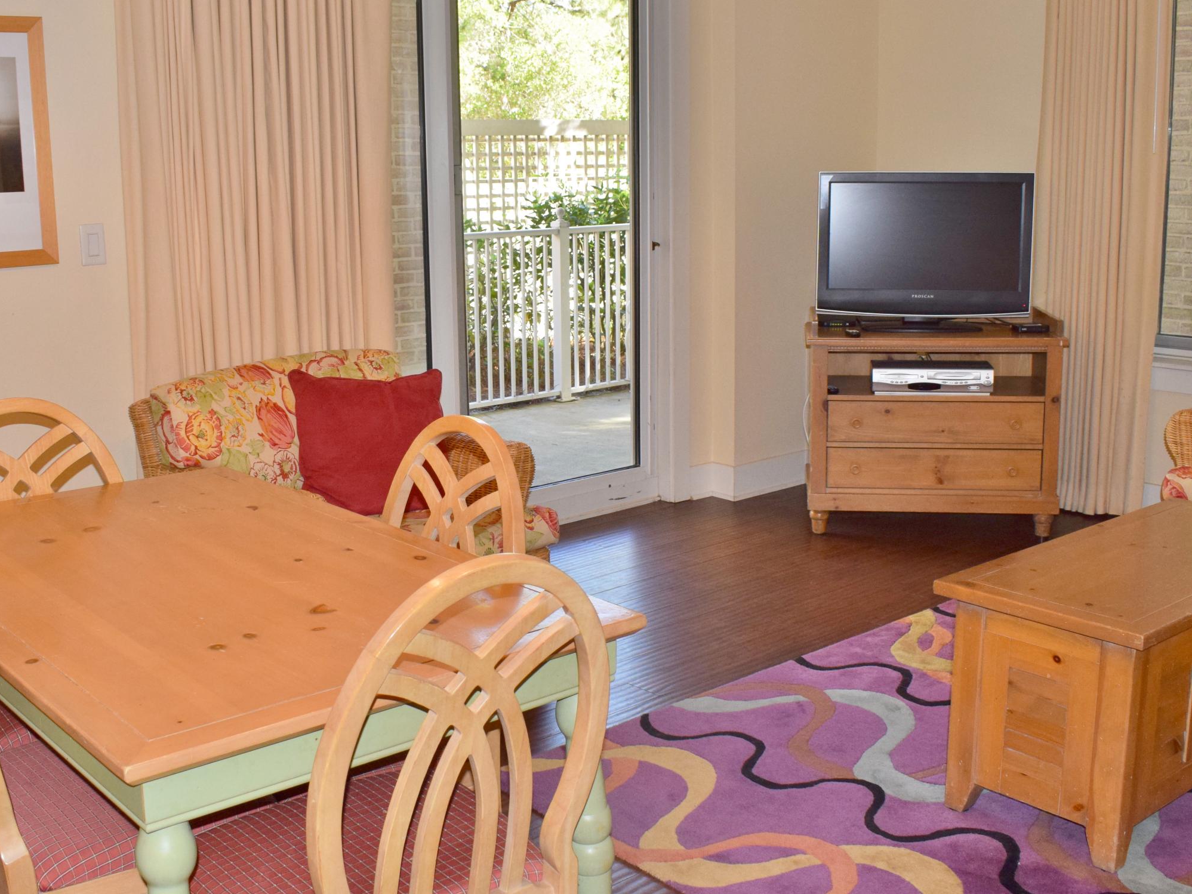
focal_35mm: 39
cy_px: 412
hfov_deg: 47.7
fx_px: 1343
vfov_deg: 36.8
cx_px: 520
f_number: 5
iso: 800
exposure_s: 1/100
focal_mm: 18
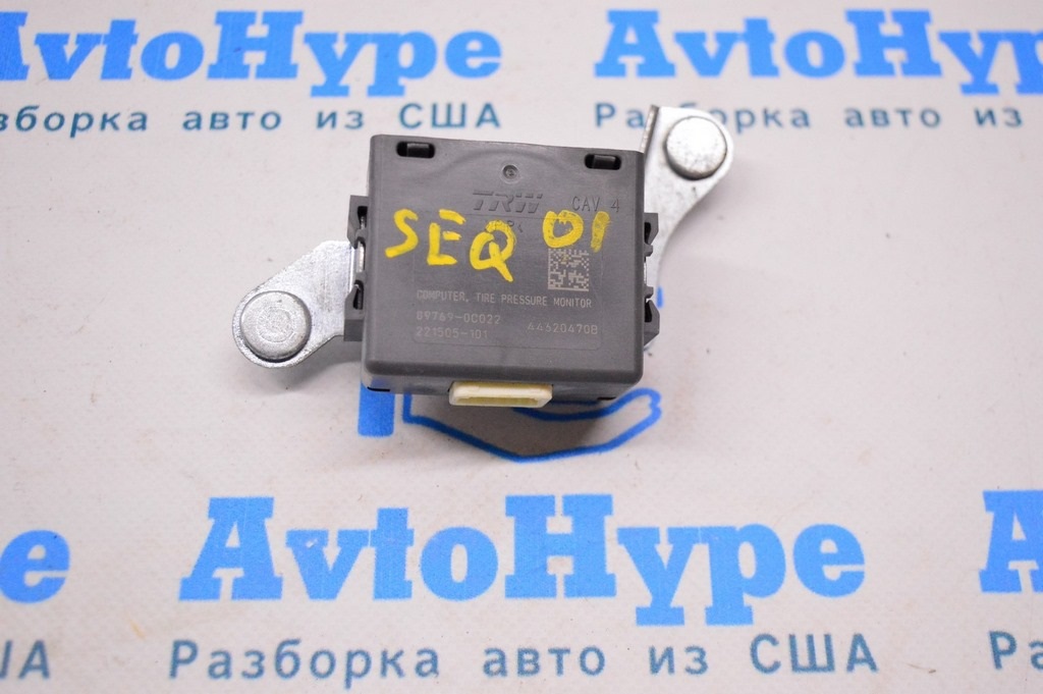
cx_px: 522
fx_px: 1390
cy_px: 347
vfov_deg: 28.0
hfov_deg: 41.1
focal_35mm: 48
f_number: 4.5
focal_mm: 32
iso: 3200
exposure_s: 1/400
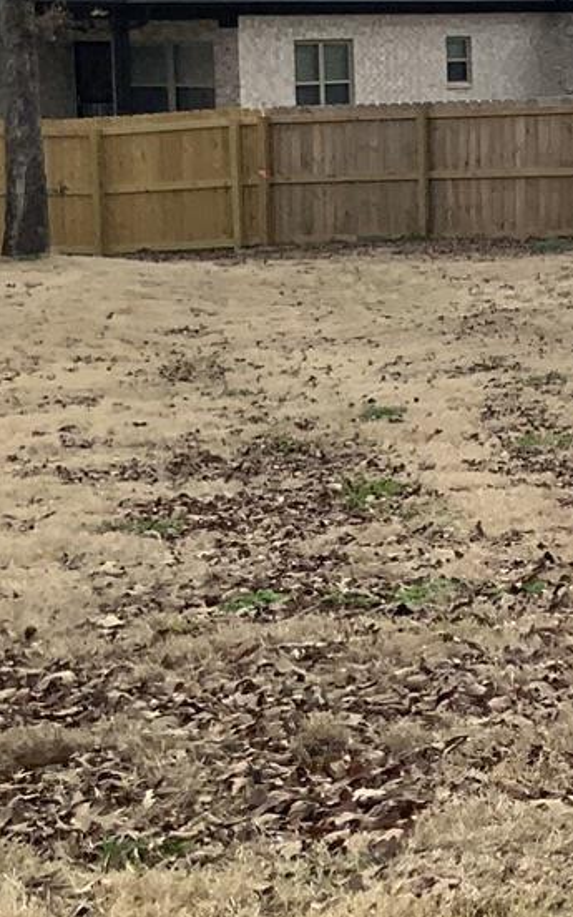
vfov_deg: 18.3
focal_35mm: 114
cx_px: 1129
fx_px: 2848
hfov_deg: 10.6
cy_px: 339
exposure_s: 1/2801
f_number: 1.8
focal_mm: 3
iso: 20
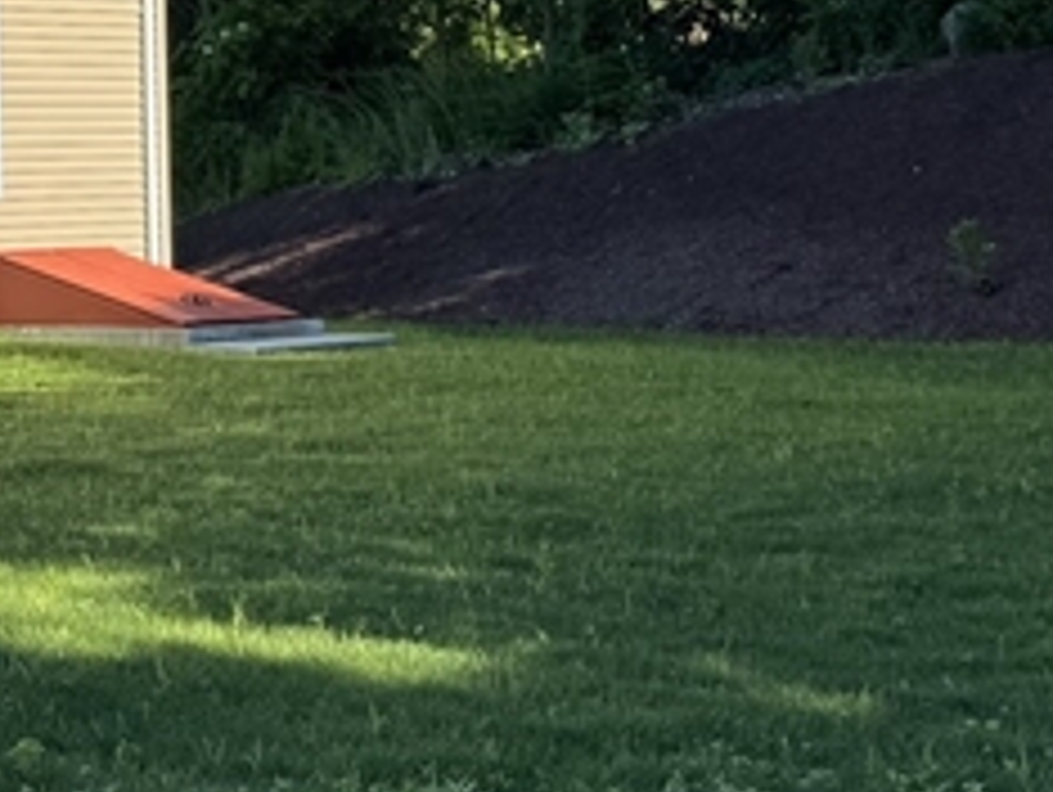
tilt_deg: -0.5
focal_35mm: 105
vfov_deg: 14.1
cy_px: 202
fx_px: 3197
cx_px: -184
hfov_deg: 17.9
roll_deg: +1.0
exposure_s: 1/2174
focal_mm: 6.76
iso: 80
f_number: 1.78
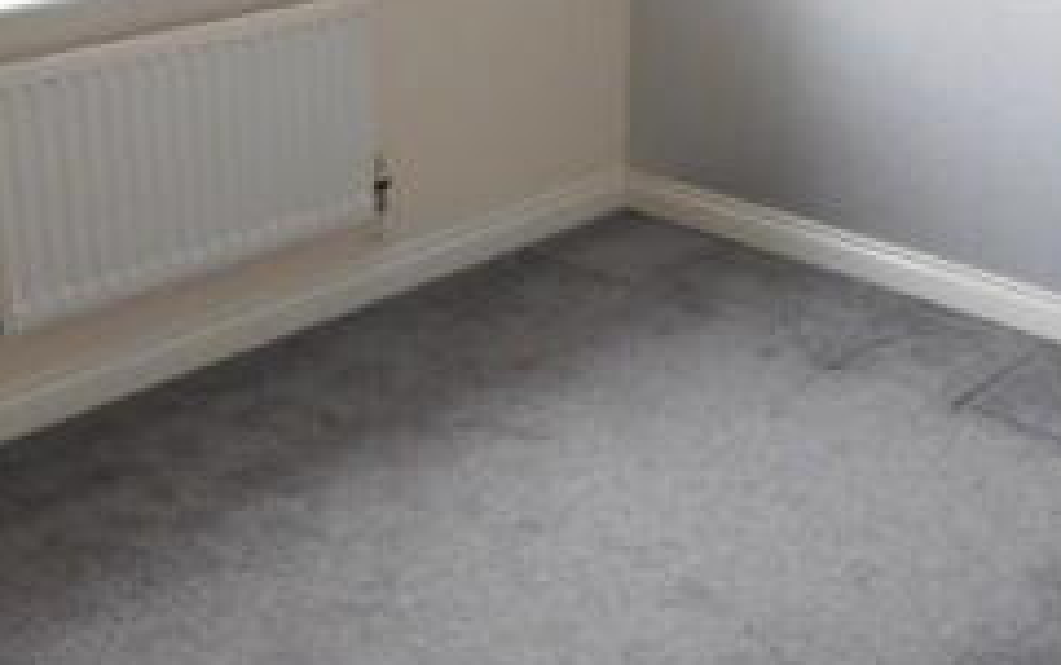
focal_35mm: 59
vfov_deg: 22.0
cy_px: 240
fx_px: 1707
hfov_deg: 34.5
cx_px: 575
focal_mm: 4
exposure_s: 1/13
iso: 400
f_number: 3
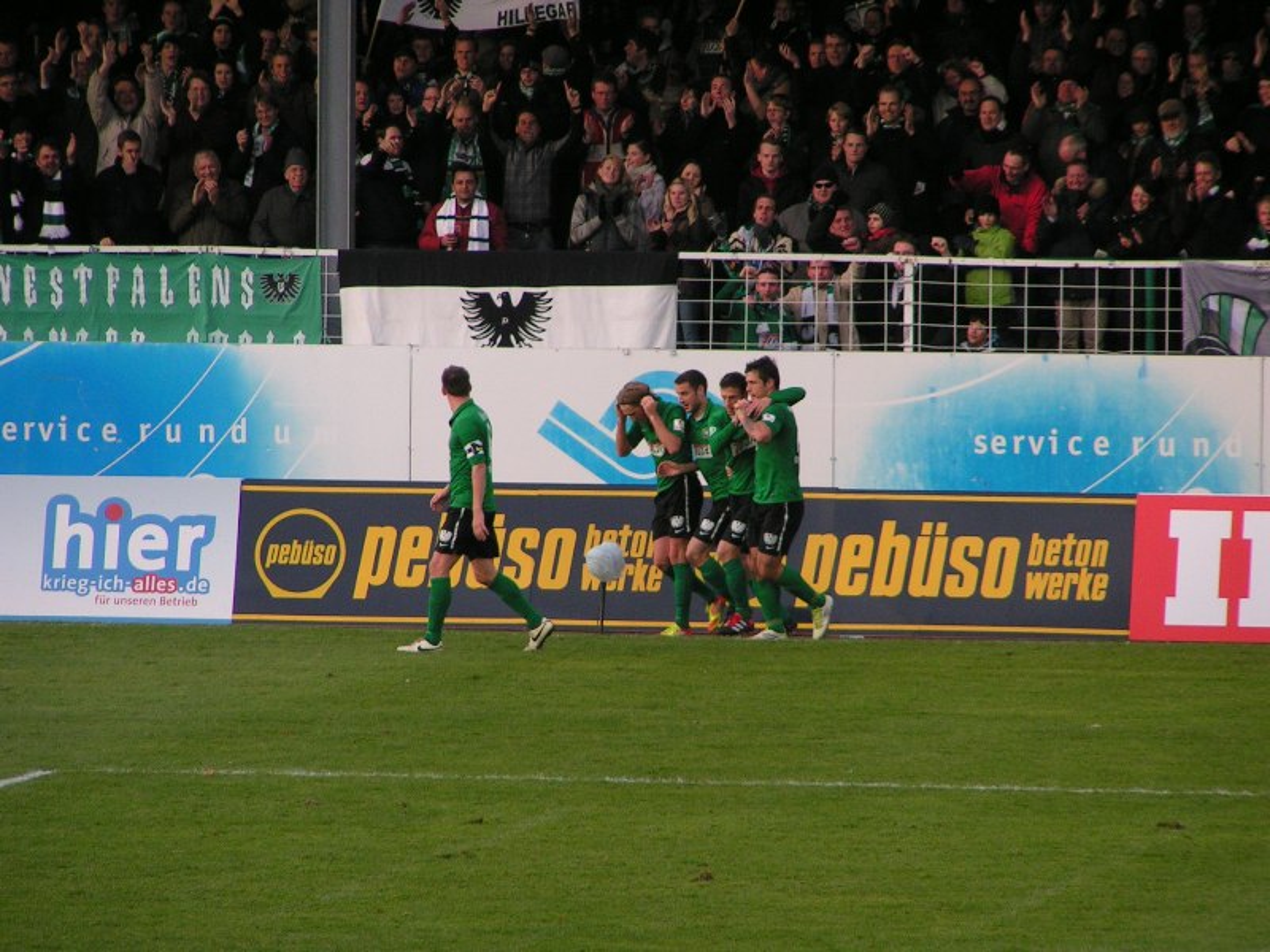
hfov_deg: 5.2
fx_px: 13942
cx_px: 635
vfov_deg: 3.9
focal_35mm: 380
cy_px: 476
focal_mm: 58
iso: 125
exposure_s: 1/400
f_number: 3.5
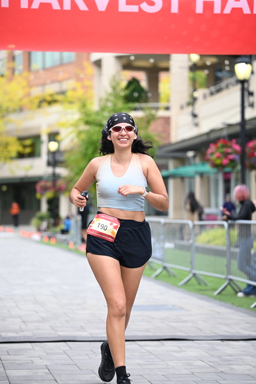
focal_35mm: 101
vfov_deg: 20.2
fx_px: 1077
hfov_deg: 13.6
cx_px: 128
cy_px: 192
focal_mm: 101
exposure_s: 1/1600
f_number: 2.8
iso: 640
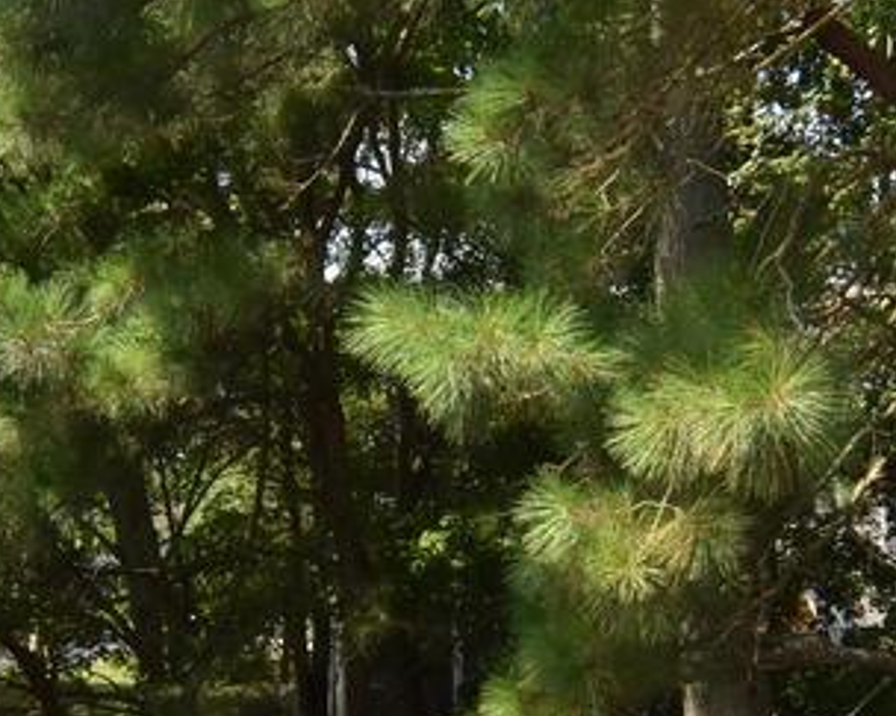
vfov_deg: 26.2
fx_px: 1511
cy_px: 557
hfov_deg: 33.0
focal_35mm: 57
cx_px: 427
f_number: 22
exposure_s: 1/200
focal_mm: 12
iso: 800
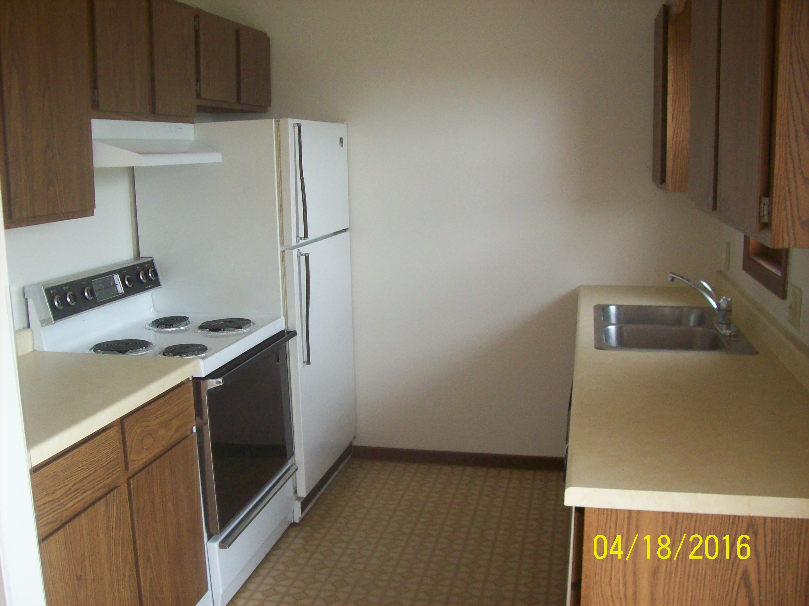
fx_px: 841
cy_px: 303
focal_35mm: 36
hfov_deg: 51.4
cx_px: 404
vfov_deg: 39.6
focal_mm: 6
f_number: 2.7
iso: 200
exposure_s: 1/88.3
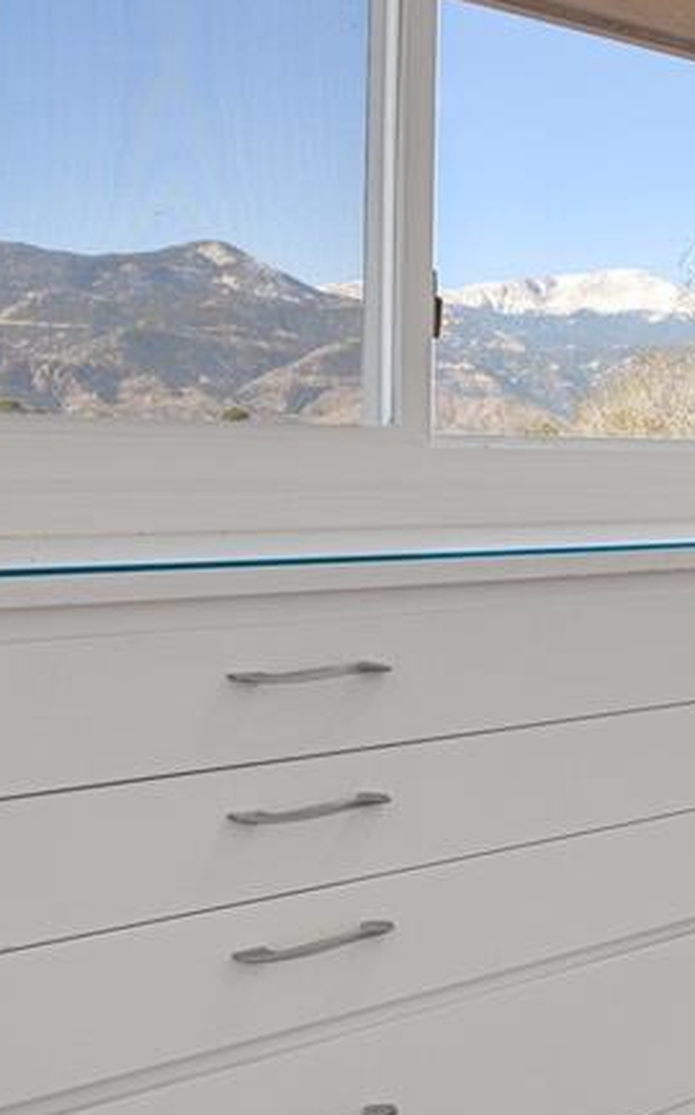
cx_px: 1246
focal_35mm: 41
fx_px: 1245
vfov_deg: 48.0
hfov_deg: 21.2
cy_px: 461
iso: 250
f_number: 8
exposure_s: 1
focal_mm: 17
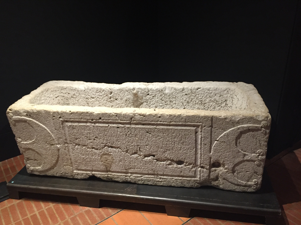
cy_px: 112
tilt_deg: -23.9
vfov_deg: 48.2
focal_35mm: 29
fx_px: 252
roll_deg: +3.5
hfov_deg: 61.7
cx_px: 150
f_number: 2.2
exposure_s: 1/33
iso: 200
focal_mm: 4.15
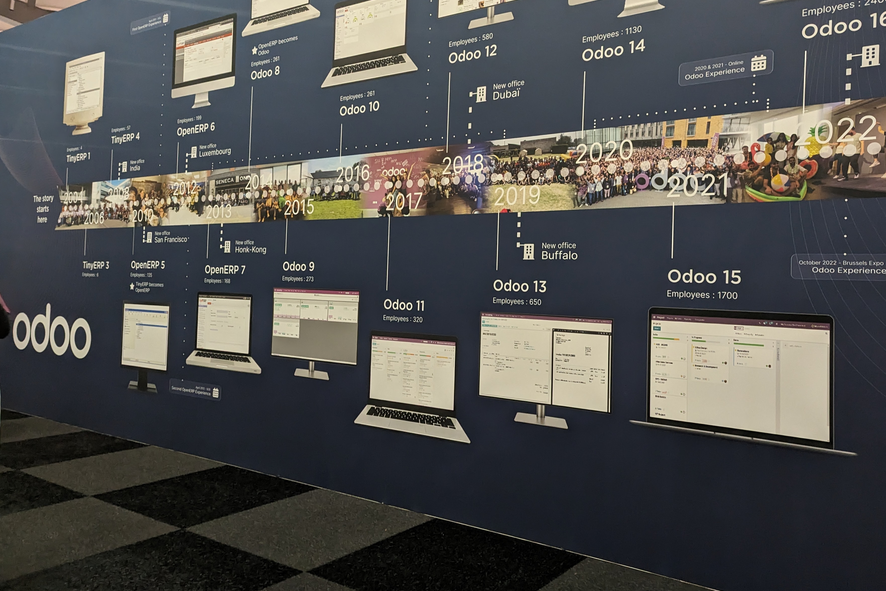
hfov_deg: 63.5
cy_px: 261
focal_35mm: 29
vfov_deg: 44.9
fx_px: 714
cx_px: 485
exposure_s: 1/76.1
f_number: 1.85
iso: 1872
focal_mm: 6.81
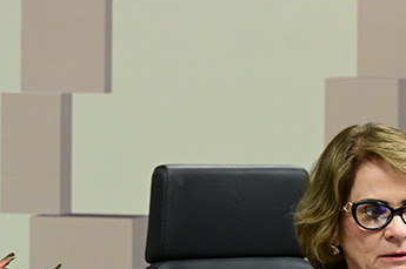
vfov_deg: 3.9
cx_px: 158
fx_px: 3930
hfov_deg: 5.9
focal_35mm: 349
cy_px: 271
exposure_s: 1/200
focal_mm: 140
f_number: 5.6
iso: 6400
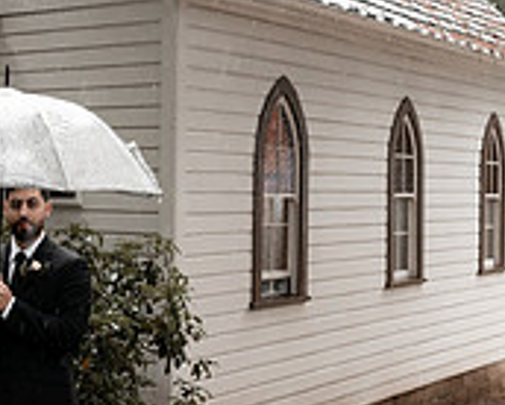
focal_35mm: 79
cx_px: 58
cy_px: 116
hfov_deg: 23.5
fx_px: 1182
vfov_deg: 19.4
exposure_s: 1/320
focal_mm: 24
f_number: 2.8
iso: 640
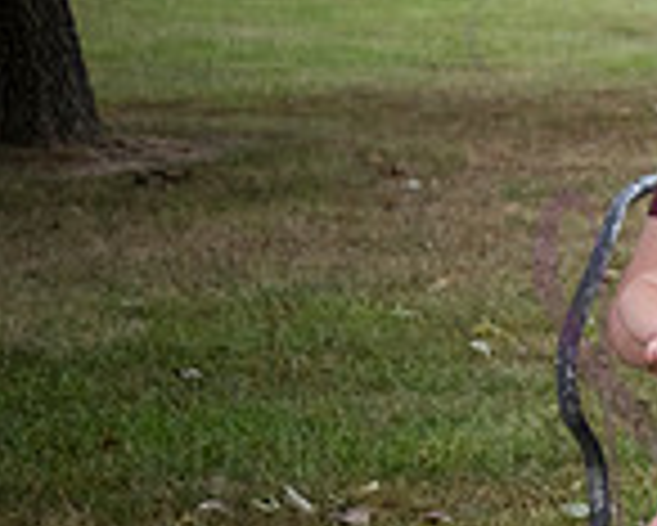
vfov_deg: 9.0
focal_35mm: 171
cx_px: 1292
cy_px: 254
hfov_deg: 10.4
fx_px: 3327
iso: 400
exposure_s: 1/640
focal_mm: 46
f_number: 4.2
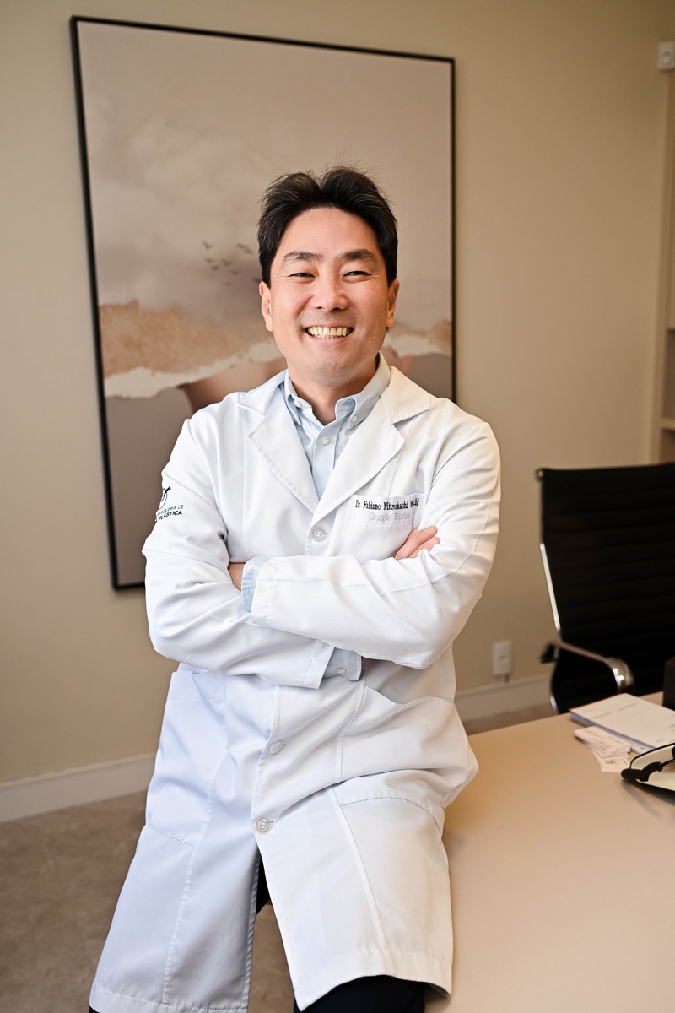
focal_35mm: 35
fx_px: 984
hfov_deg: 37.9
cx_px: 338
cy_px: 506
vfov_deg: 54.4
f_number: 3.2
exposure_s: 1/200
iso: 250
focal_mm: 35
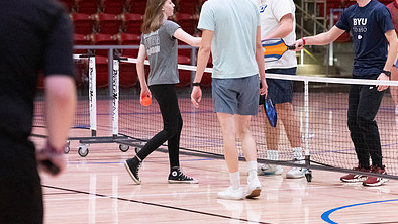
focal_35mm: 196
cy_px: 72
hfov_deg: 11.0
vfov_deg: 6.2
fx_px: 2069
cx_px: 277
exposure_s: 1/500
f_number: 2.8
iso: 5000
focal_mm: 112
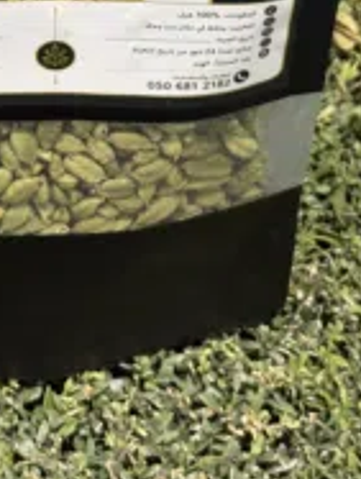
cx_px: 38
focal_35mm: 111
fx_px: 1538
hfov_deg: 13.3
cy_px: -23
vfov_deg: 17.2
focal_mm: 5.96
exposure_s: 1/33
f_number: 1.6
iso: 125
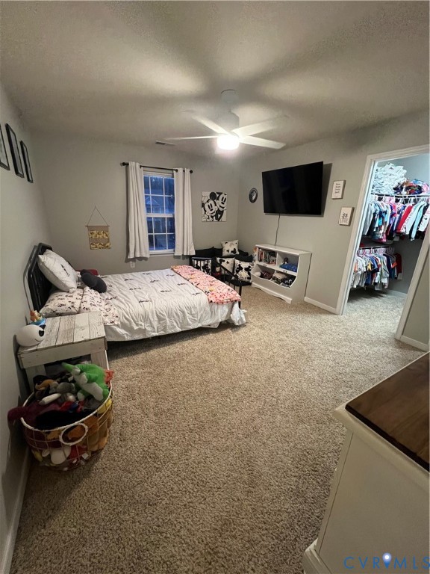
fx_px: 215
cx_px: 215
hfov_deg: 89.9
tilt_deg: -17.1
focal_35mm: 13
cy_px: 287
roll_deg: -1.7
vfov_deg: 106.2
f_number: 1.8
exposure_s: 1/60
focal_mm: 1.57
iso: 800
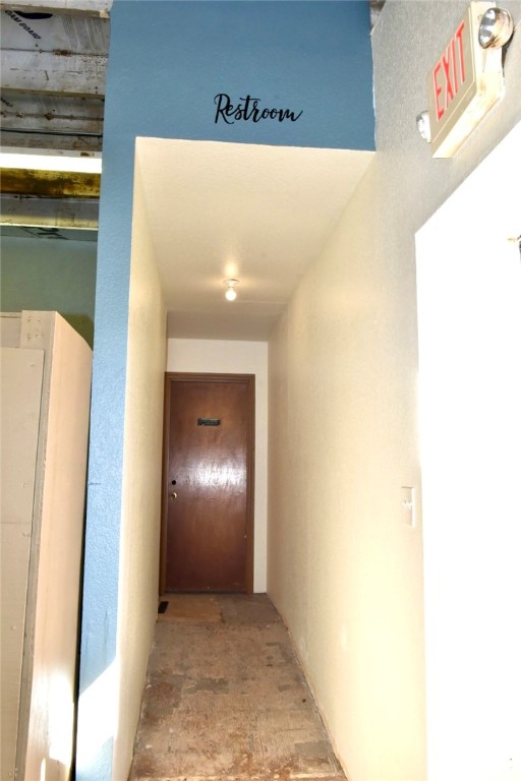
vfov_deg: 60.3
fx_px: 673
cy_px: 390
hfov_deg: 42.3
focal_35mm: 31
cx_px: 260
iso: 2000
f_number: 11
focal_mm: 31
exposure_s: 1/60
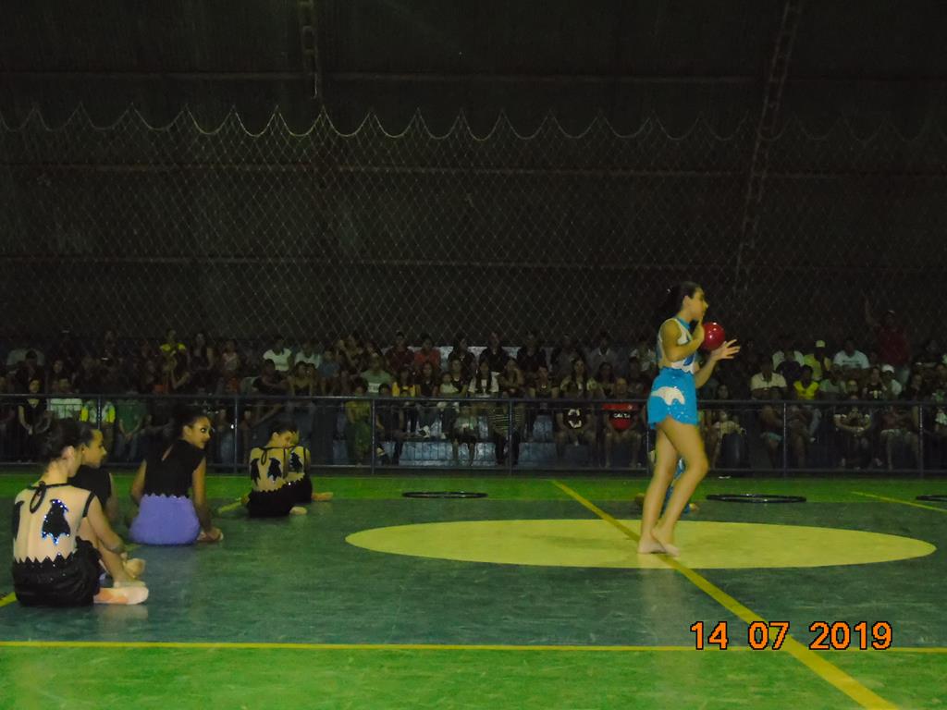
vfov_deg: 27.0
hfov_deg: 35.5
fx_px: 1477
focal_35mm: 54
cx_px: 474
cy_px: 355
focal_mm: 9.6
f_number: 4.3
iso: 1600
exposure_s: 1/60
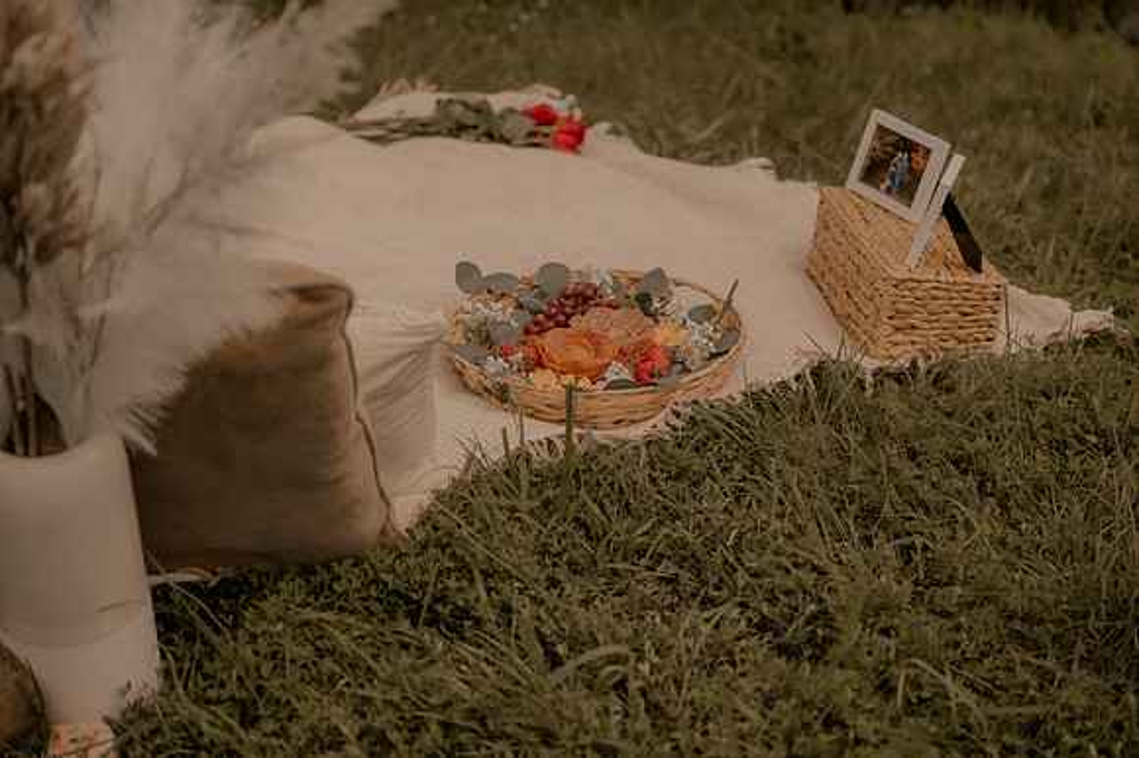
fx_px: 2213
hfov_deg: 28.9
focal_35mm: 70
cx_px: 570
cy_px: 379
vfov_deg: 19.4
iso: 125
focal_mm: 70
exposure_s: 1/1600
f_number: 2.8
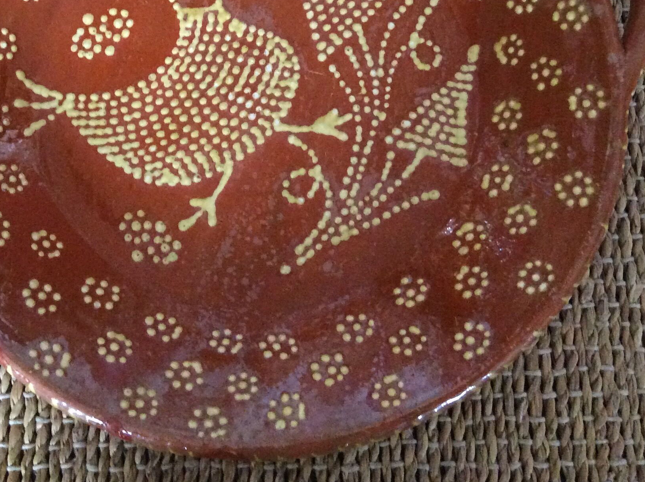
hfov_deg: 37.3
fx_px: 949
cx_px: 244
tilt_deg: -74.3
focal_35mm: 51
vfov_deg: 28.0
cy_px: 106
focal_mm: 3.3
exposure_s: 1/17
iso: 400
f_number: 2.4
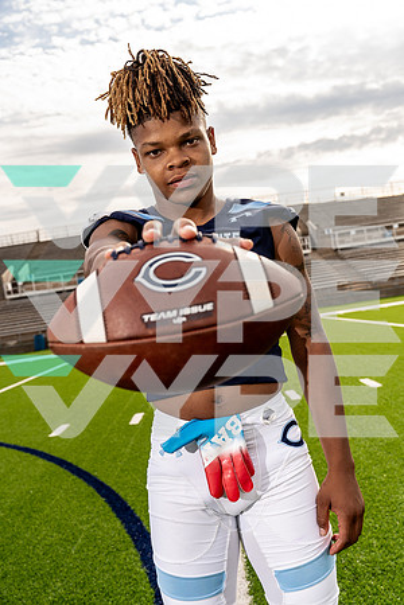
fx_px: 589
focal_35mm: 35
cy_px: 302
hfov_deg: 37.9
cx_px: 202
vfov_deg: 54.4
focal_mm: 35
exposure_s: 1/250
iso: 100
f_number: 5.6
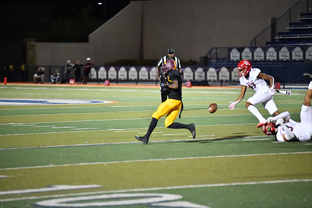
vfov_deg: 6.9
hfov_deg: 10.3
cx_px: 156
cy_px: 104
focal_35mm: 200
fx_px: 1734
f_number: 2.8
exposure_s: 1/3200
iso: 14400
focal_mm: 200
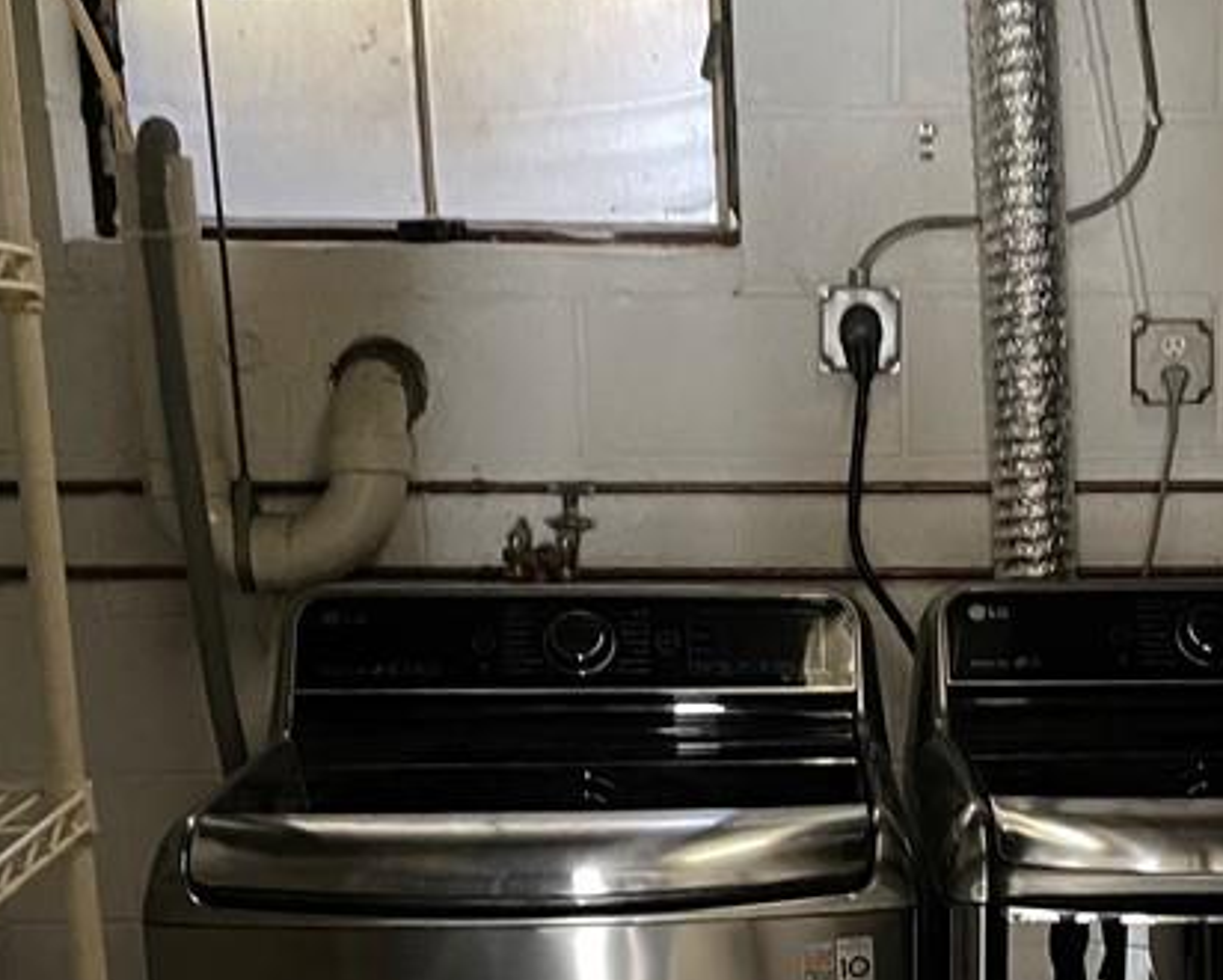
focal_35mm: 63
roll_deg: +0.4
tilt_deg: -15.2
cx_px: 1018
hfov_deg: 29.2
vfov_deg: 23.2
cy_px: 980
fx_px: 2281
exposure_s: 1/24
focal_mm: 4.2
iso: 800
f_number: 1.6
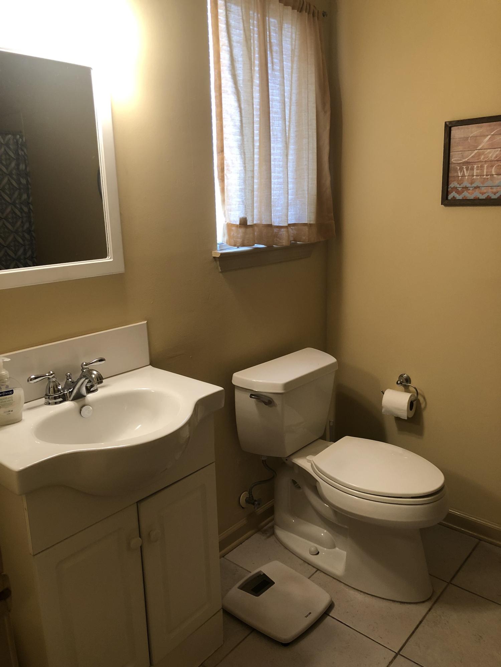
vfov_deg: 63.4
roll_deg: +2.6
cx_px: 250
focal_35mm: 28
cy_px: 334
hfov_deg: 49.7
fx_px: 540
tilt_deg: -14.3
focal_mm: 3.99
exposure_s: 1/17
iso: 40
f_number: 1.8
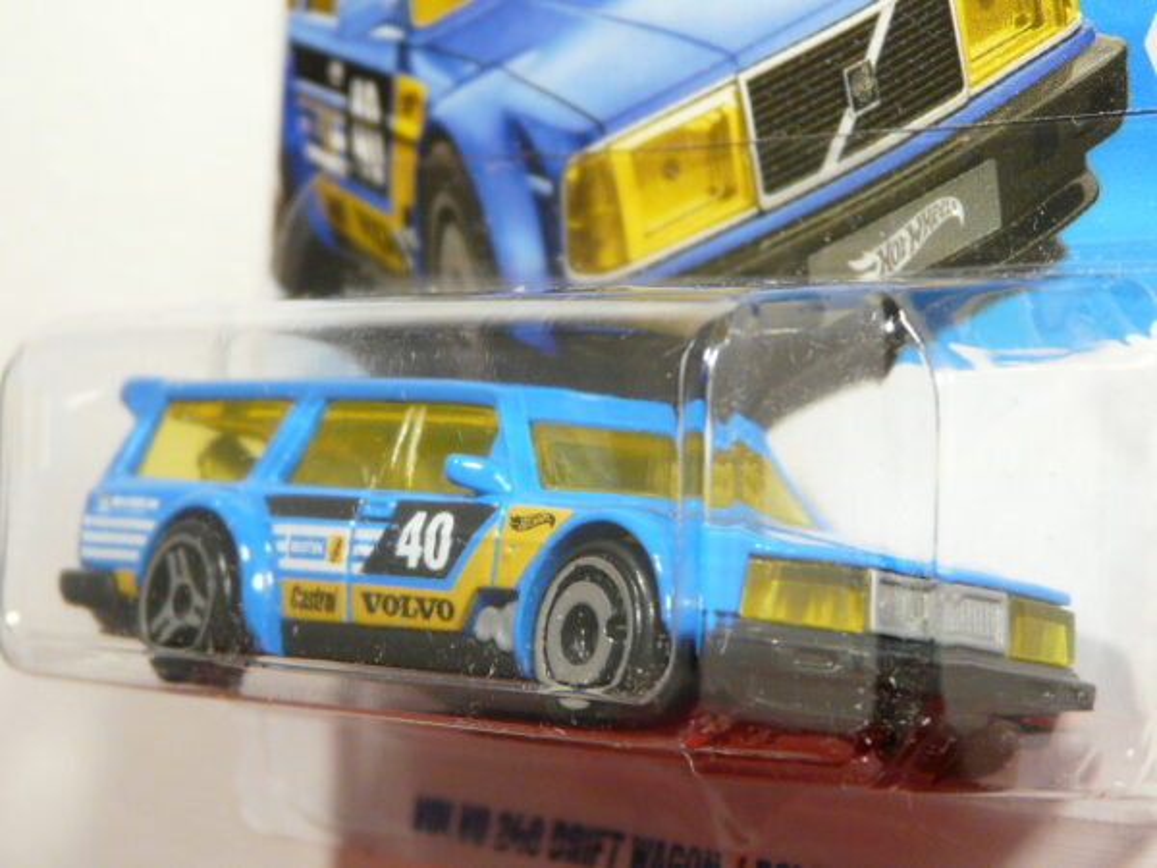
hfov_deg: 16.4
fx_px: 4011
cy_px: 434
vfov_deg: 12.3
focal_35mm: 120
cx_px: 578
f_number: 3.2
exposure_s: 1/50
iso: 160
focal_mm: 12.3
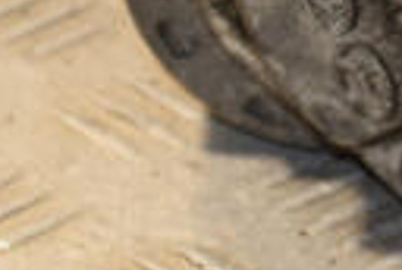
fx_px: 7063
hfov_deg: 3.2
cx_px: 625
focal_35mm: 631
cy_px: -166
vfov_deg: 2.2
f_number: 5.6
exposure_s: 1/160
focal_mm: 90
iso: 800
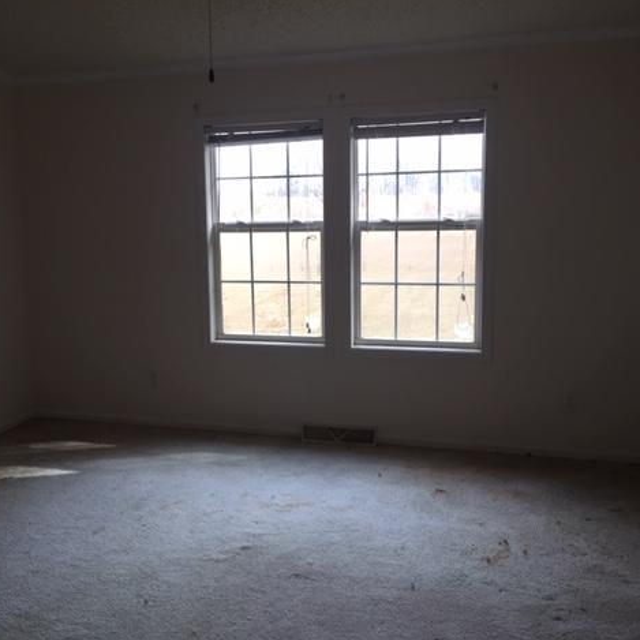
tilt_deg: -9.0
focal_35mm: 35
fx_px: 732
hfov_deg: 47.0
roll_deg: -0.7
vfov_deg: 47.2
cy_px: 315
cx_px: 269
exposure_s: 1/60
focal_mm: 4.15
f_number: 2.2
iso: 32
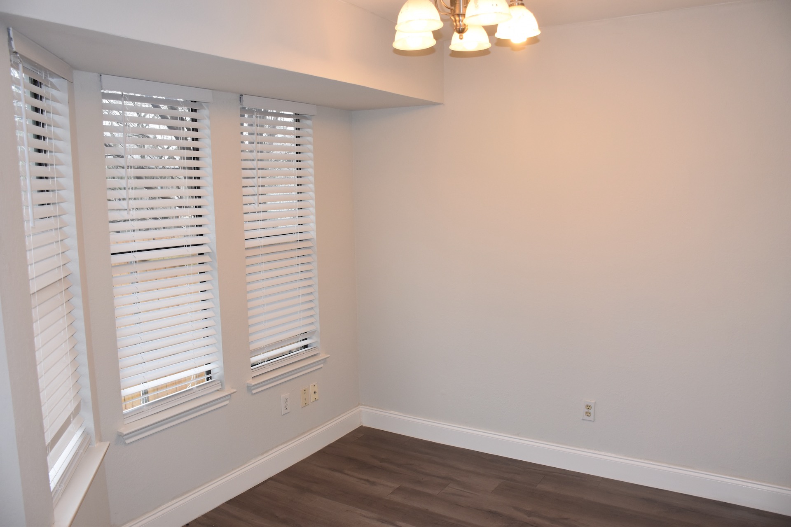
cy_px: 264
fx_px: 593
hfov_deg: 67.4
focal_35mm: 27
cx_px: 396
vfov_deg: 47.9
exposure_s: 1/125
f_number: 5.6
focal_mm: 18
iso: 640
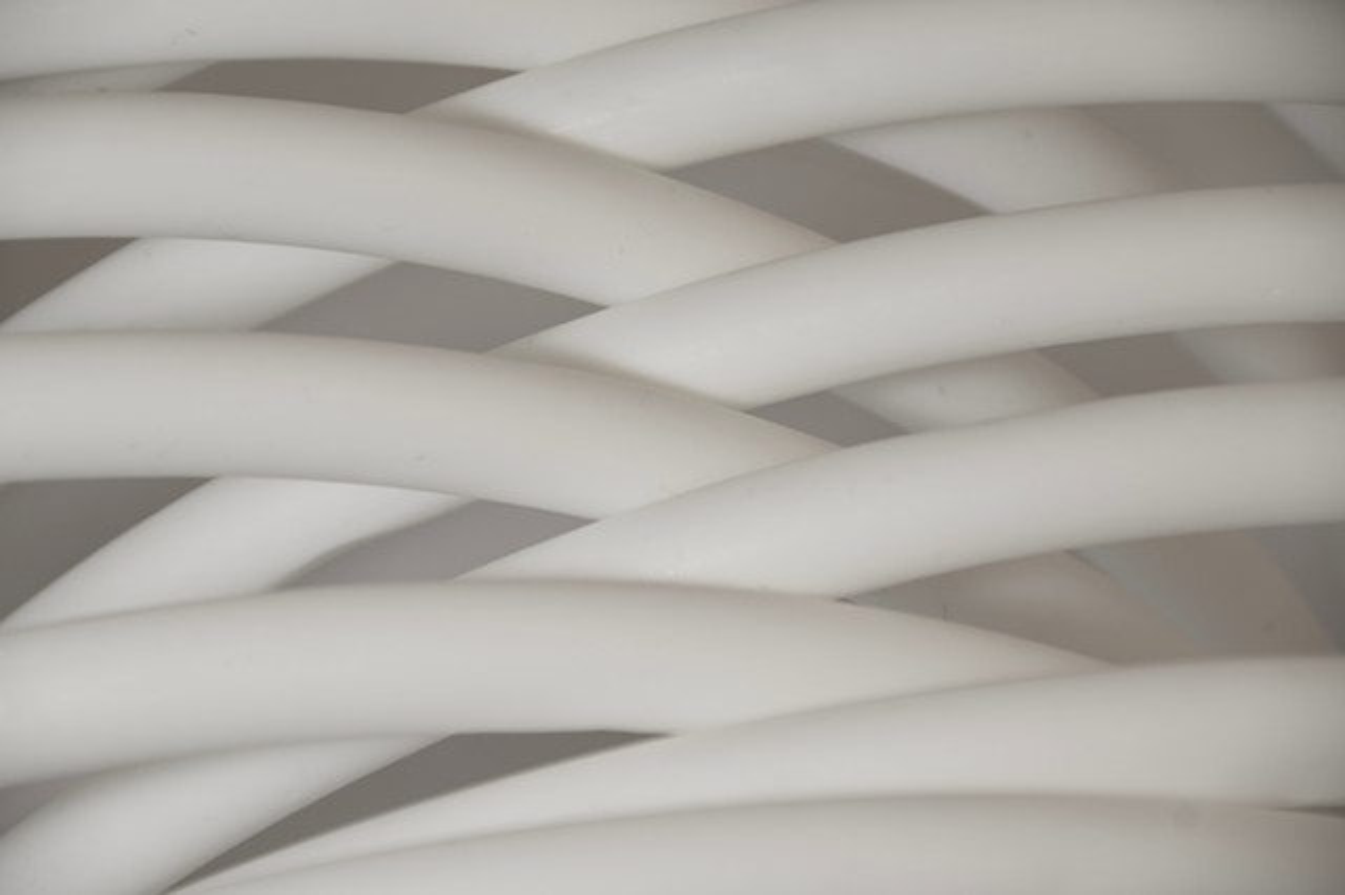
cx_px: 672
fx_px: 6833
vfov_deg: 7.5
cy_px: 448
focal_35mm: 183
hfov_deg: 11.2
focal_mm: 122
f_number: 5.6
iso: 400
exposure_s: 1/50
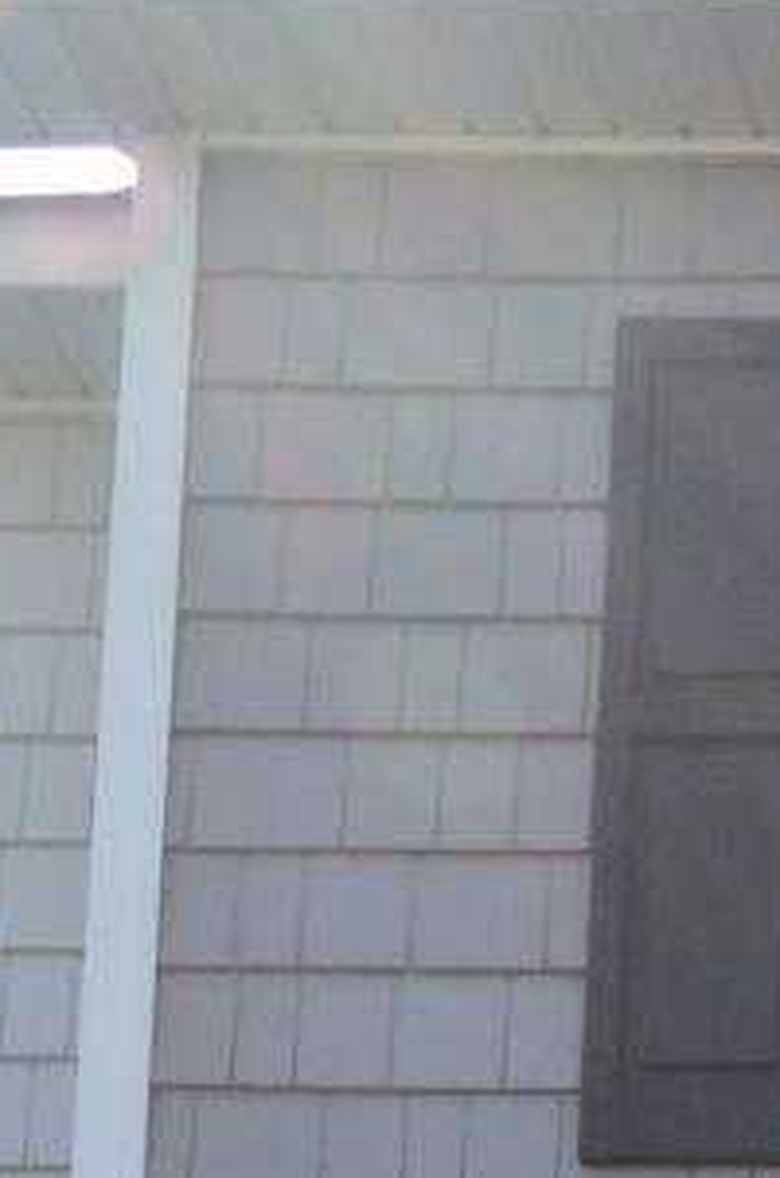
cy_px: 2543
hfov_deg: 9.7
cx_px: 1675
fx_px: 4222
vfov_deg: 13.1
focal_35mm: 129
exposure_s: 1/250
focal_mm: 13
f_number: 10
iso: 400
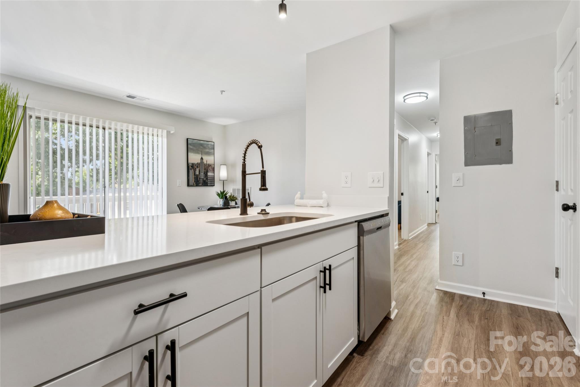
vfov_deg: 71.4
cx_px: 290
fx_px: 269
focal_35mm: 17
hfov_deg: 94.3
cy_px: 194
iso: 100
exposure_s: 1/3.33
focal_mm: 16.7
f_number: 13
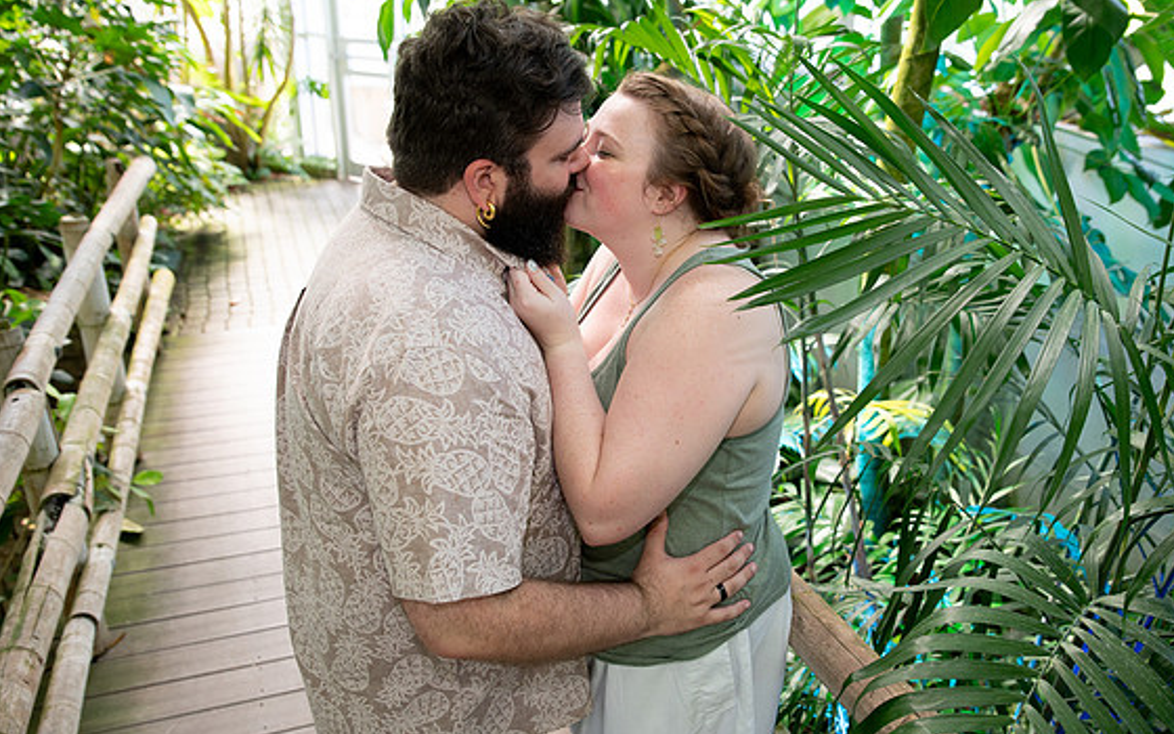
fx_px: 960
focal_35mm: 30
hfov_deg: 62.8
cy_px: 361
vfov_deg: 41.8
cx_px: 643
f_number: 3.2
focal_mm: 26
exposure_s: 1/125
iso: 800
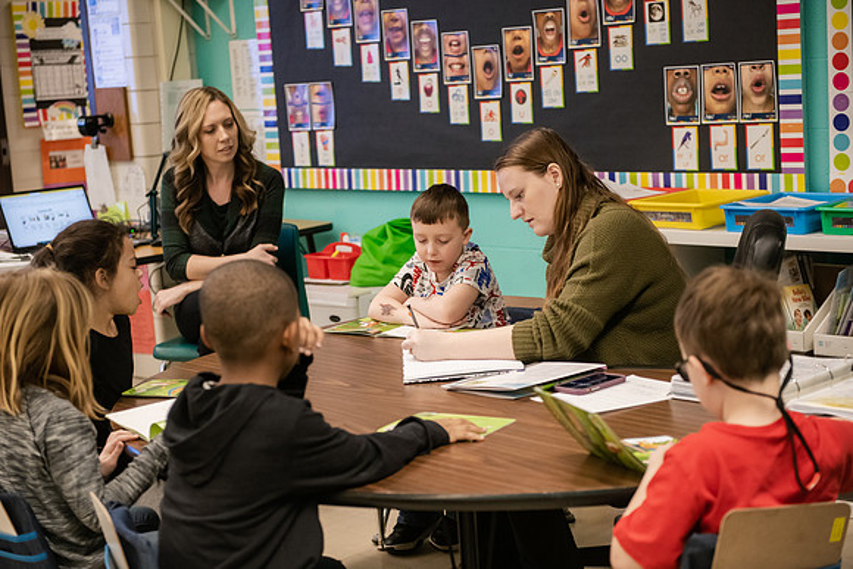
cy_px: 284
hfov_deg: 30.5
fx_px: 1564
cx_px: 426
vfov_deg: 20.6
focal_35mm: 66
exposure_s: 1/200
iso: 2500
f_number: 3.2
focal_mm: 66
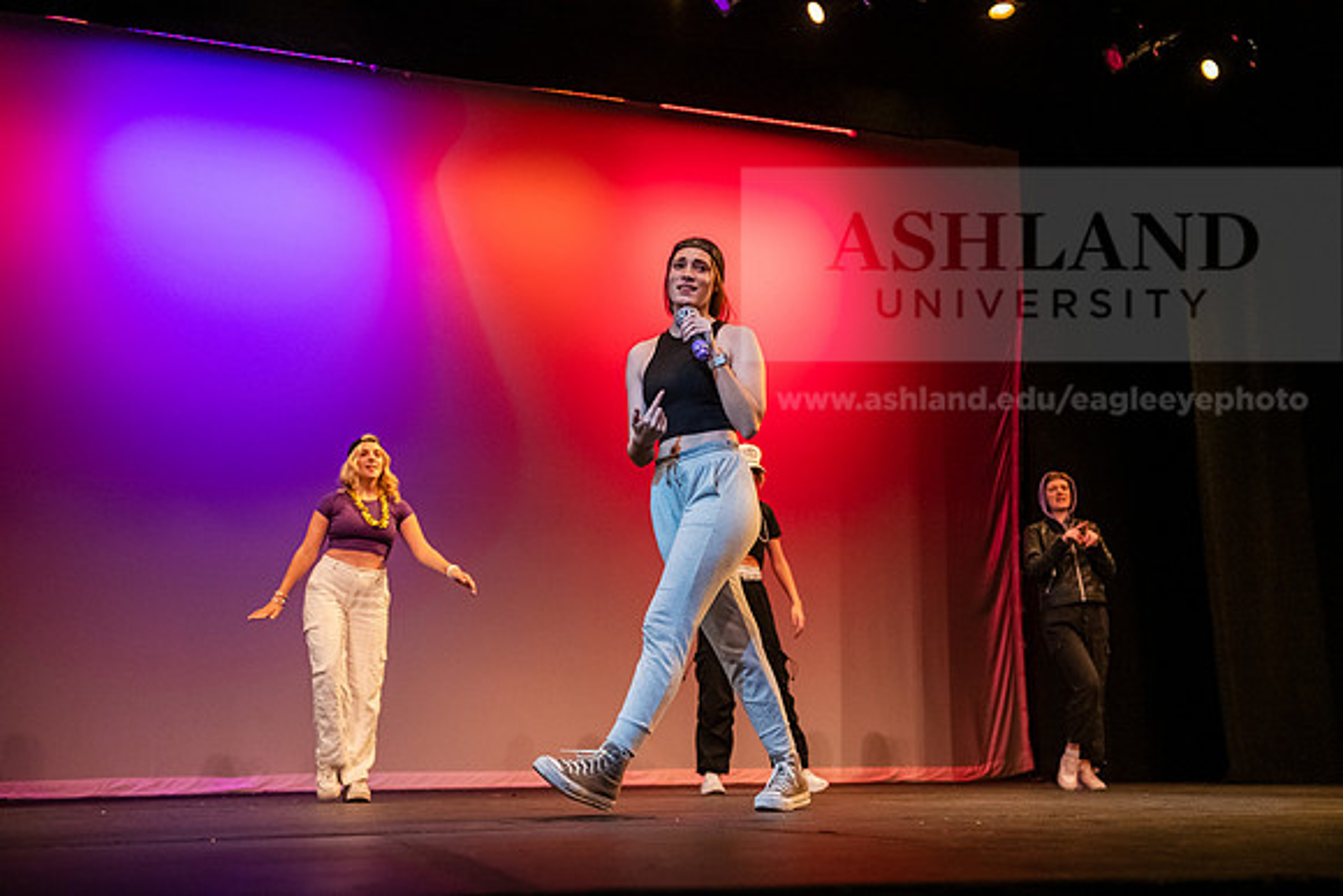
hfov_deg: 43.6
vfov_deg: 29.9
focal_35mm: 45
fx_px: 1679
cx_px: 672
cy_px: 448
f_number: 3.2
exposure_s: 1/320
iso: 4000
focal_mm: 45
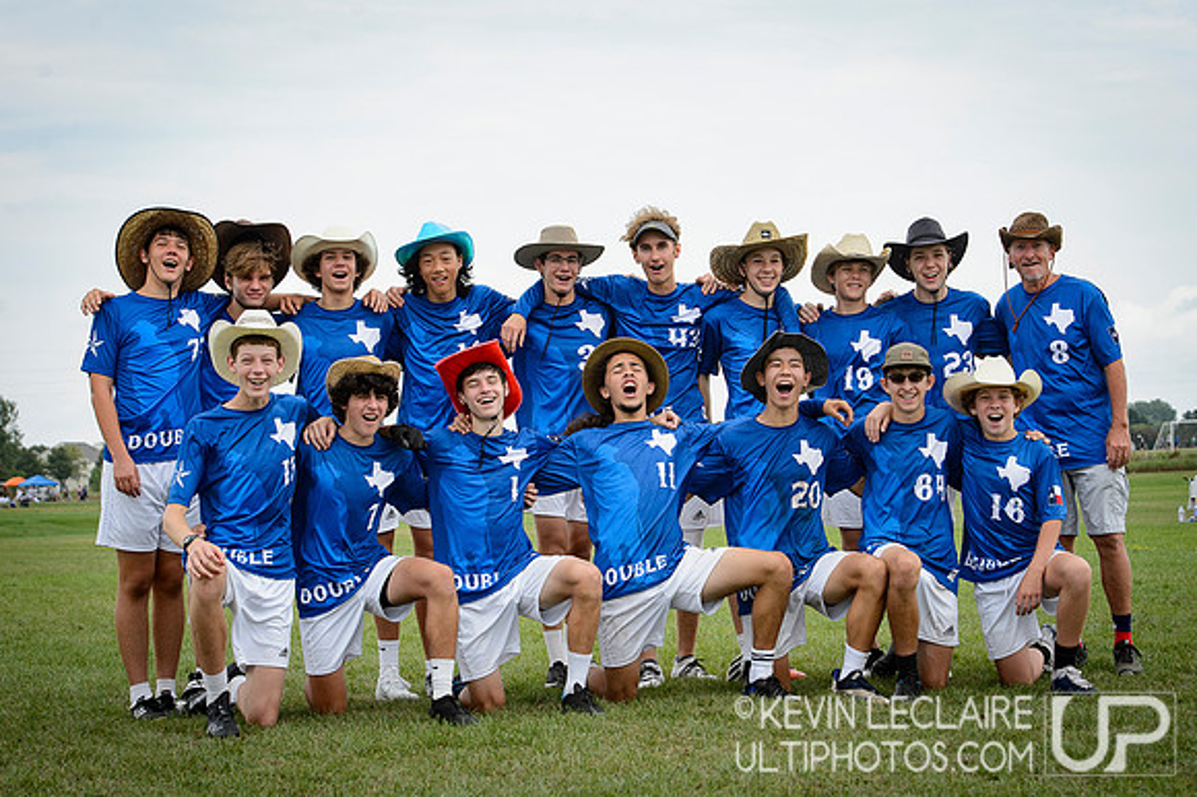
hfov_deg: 25.4
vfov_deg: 17.1
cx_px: 611
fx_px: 2652
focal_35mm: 80
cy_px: 378
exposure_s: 1/1250
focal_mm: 70
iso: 640
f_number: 5.6
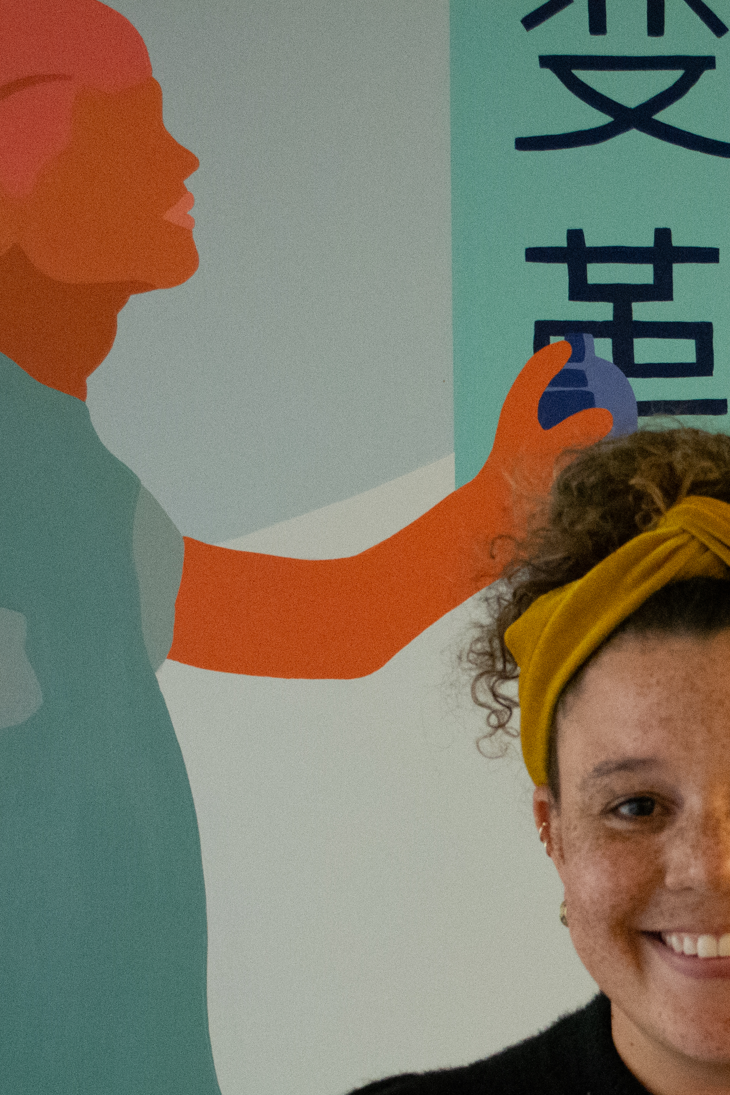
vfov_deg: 26.5
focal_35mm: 76
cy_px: 755
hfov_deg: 17.2
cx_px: 841
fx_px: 2311
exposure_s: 1/160
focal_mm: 24
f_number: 4.5
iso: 4000
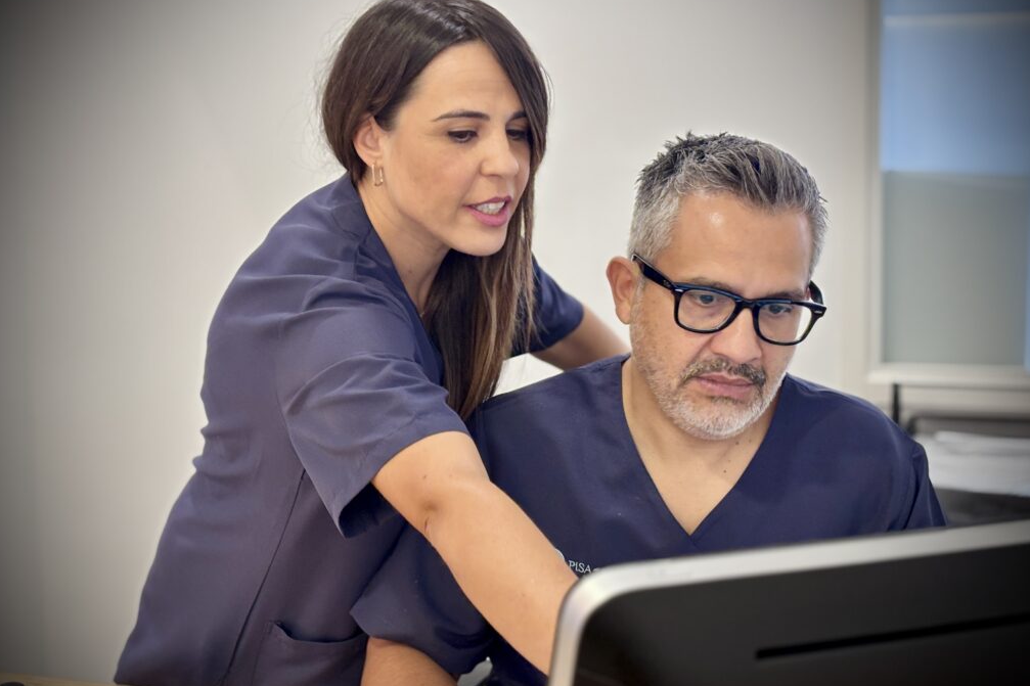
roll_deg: +1.4
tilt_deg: -6.6
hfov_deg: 36.3
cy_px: 346
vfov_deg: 24.6
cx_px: 514
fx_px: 1573
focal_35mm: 55
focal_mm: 5.96
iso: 125
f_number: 1.6
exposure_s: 1/33
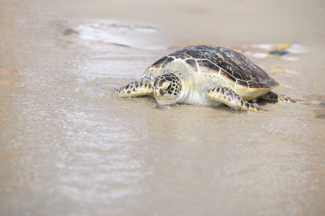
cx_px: 162
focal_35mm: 200
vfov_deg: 6.9
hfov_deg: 10.3
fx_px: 1805
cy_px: 108
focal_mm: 200
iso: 200
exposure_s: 1/1000
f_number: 4.5
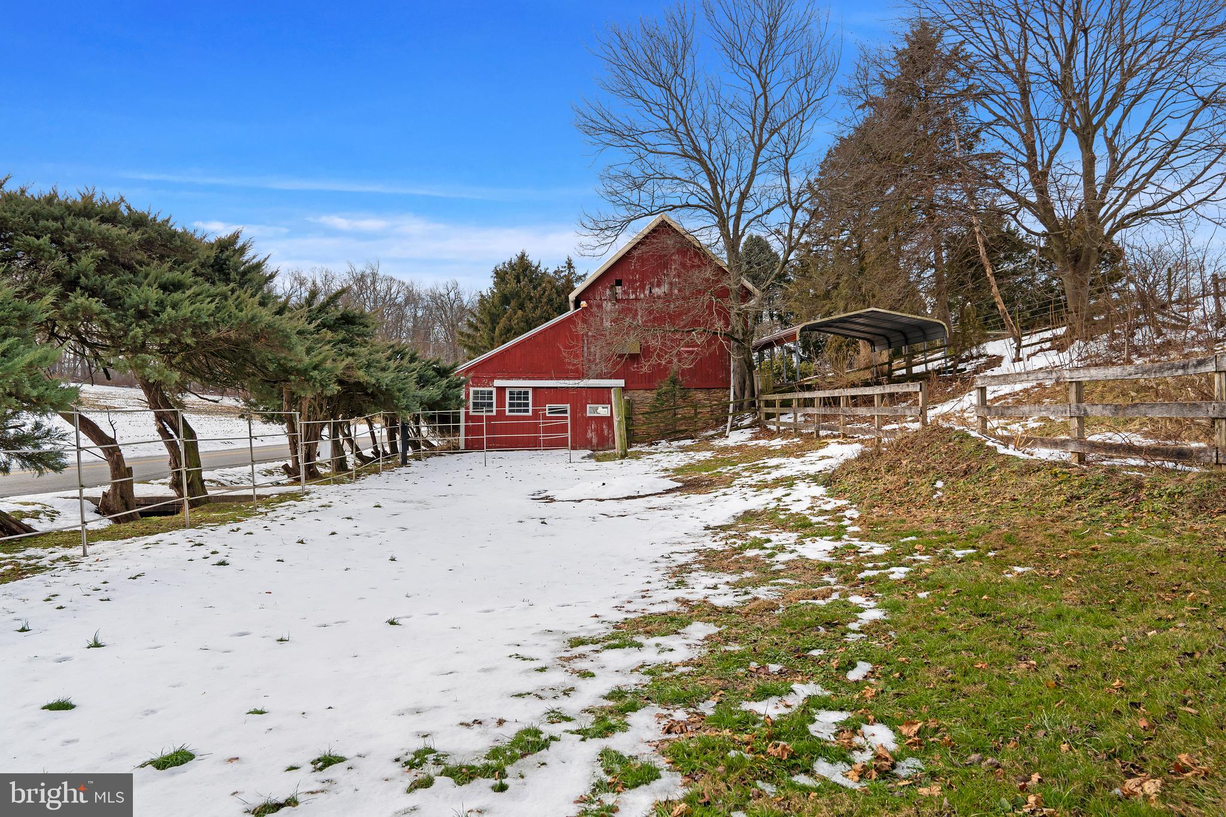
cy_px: 408
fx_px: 817
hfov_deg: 73.7
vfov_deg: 53.1
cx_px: 613
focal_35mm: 24
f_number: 7.1
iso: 250
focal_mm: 24
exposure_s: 1/640
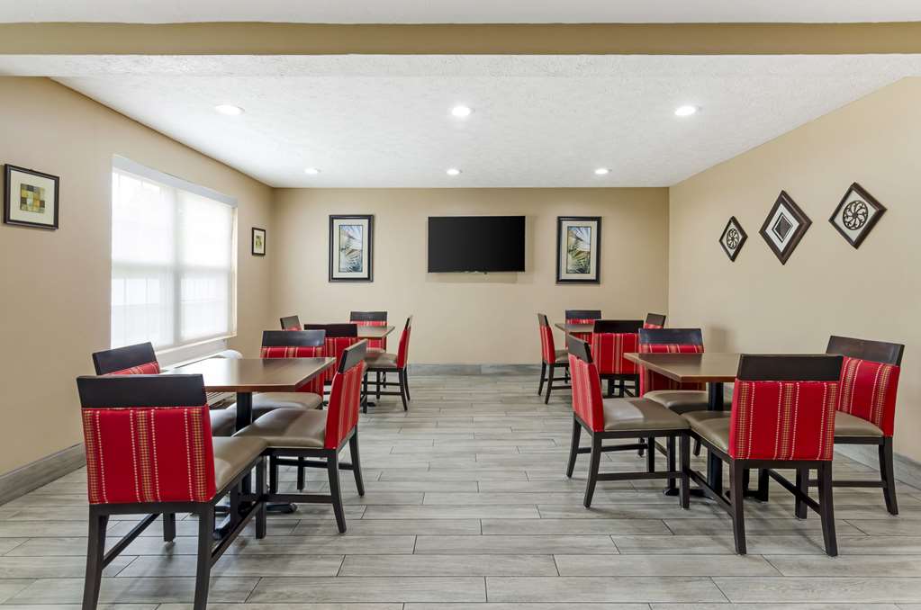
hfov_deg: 95.1
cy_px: 305
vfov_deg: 71.8
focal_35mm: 16
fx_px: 421
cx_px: 460
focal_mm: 11
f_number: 8
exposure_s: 1/1.25
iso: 200
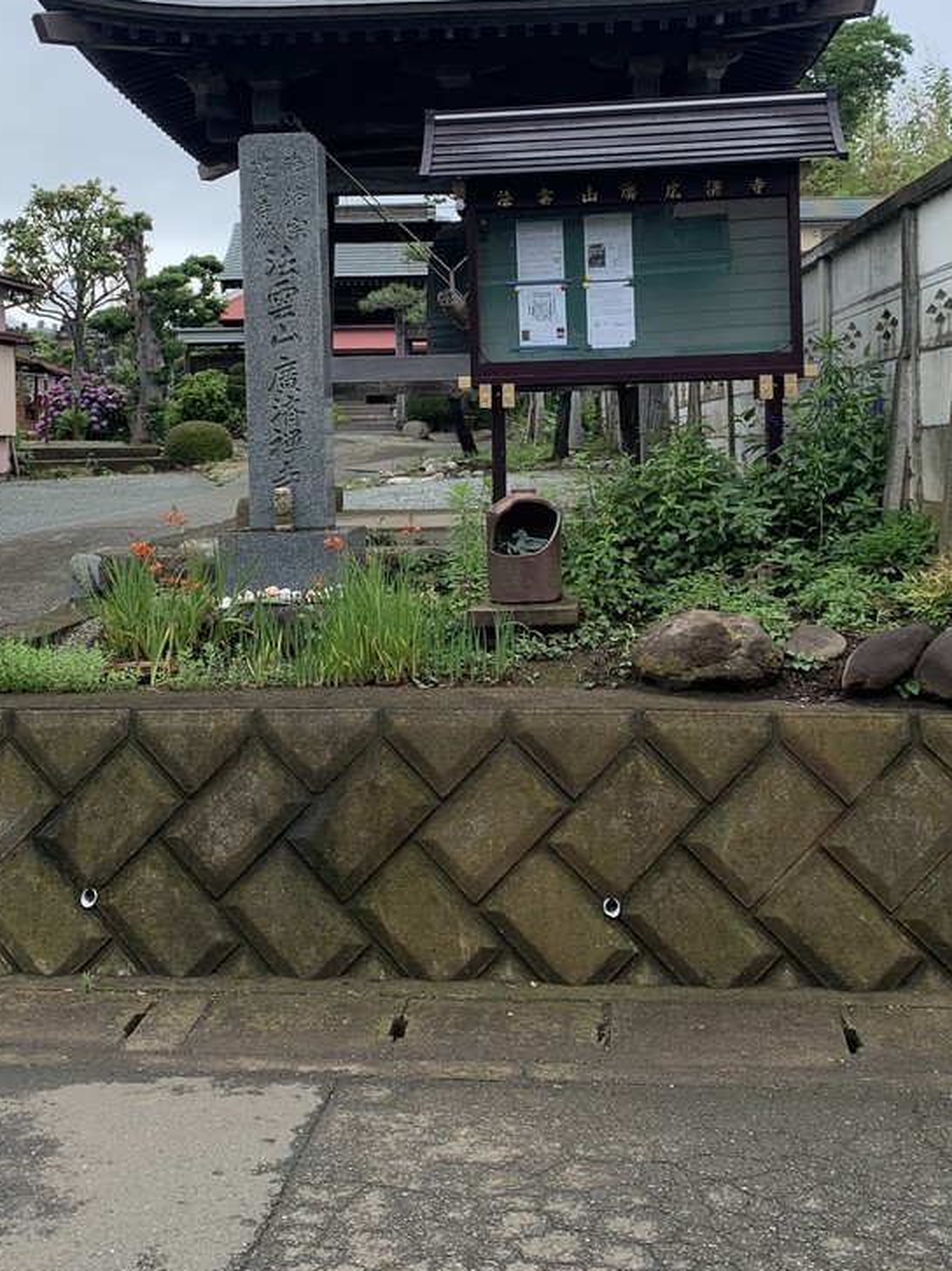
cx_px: 411
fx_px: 1578
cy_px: 457
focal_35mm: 43
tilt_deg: +0.9
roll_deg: +0.5
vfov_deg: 43.4
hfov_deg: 33.5
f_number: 1.8
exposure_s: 1/673
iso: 25
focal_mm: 4.25
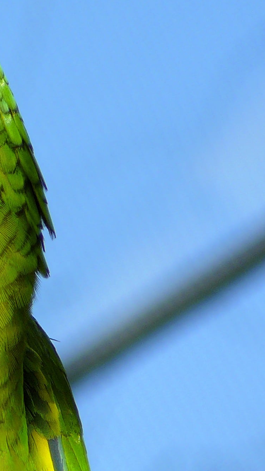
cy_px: 262
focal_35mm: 536
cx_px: -122
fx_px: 6697
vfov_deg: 4.0
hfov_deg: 2.3
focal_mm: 38
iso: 80
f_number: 4.1
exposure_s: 1/400
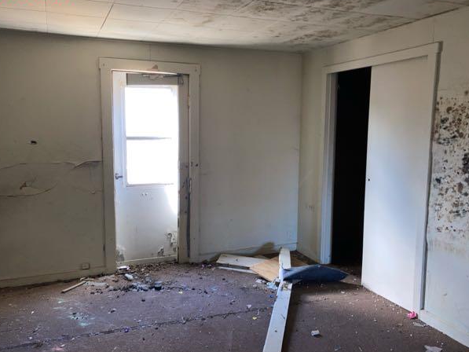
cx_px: 227
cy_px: 169
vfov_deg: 46.8
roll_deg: +0.1
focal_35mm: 30
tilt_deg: -5.4
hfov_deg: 59.9
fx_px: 407
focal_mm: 3.99
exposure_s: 1/17
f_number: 1.8
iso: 25
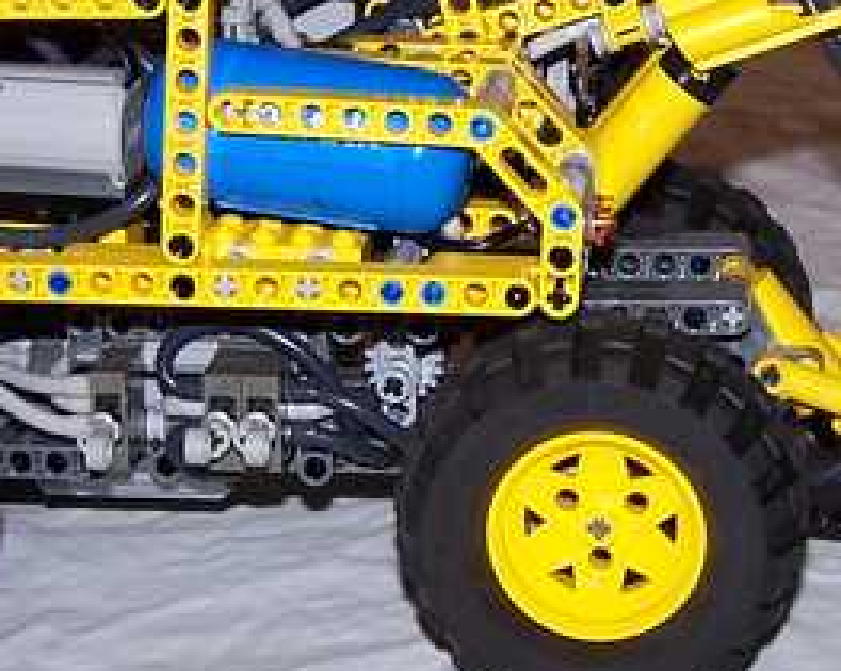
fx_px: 2811
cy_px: 268
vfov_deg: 13.6
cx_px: 640
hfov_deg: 16.9
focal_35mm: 113
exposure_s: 1/60
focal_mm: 6.3
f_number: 2.8
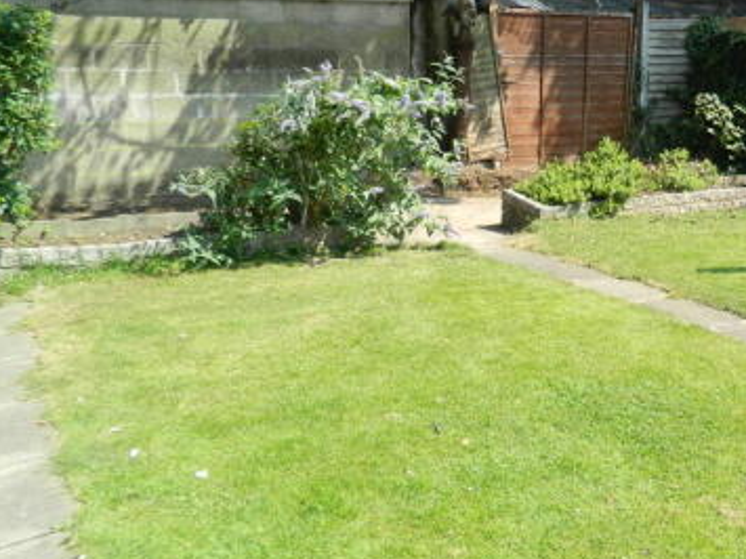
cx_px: 522
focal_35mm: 41
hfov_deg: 44.8
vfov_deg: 35.1
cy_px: 274
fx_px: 883
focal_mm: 4.5
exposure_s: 1/400
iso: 110
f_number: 3.1
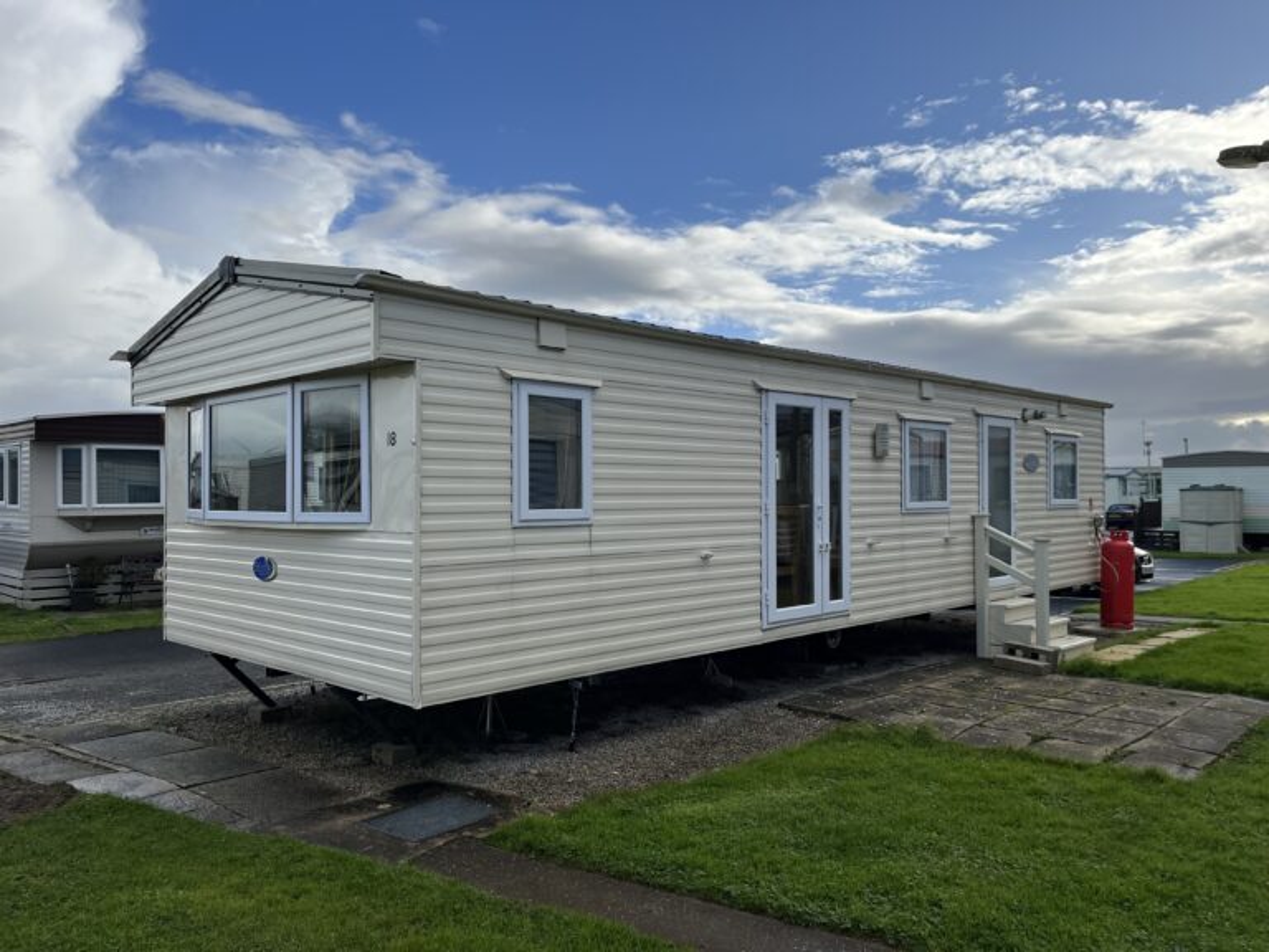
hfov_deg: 67.3
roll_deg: -0.2
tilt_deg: -0.9
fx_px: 953
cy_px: 476
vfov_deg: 53.1
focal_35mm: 26
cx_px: 634
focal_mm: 5.1
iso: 50
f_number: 1.6
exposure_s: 1/3623
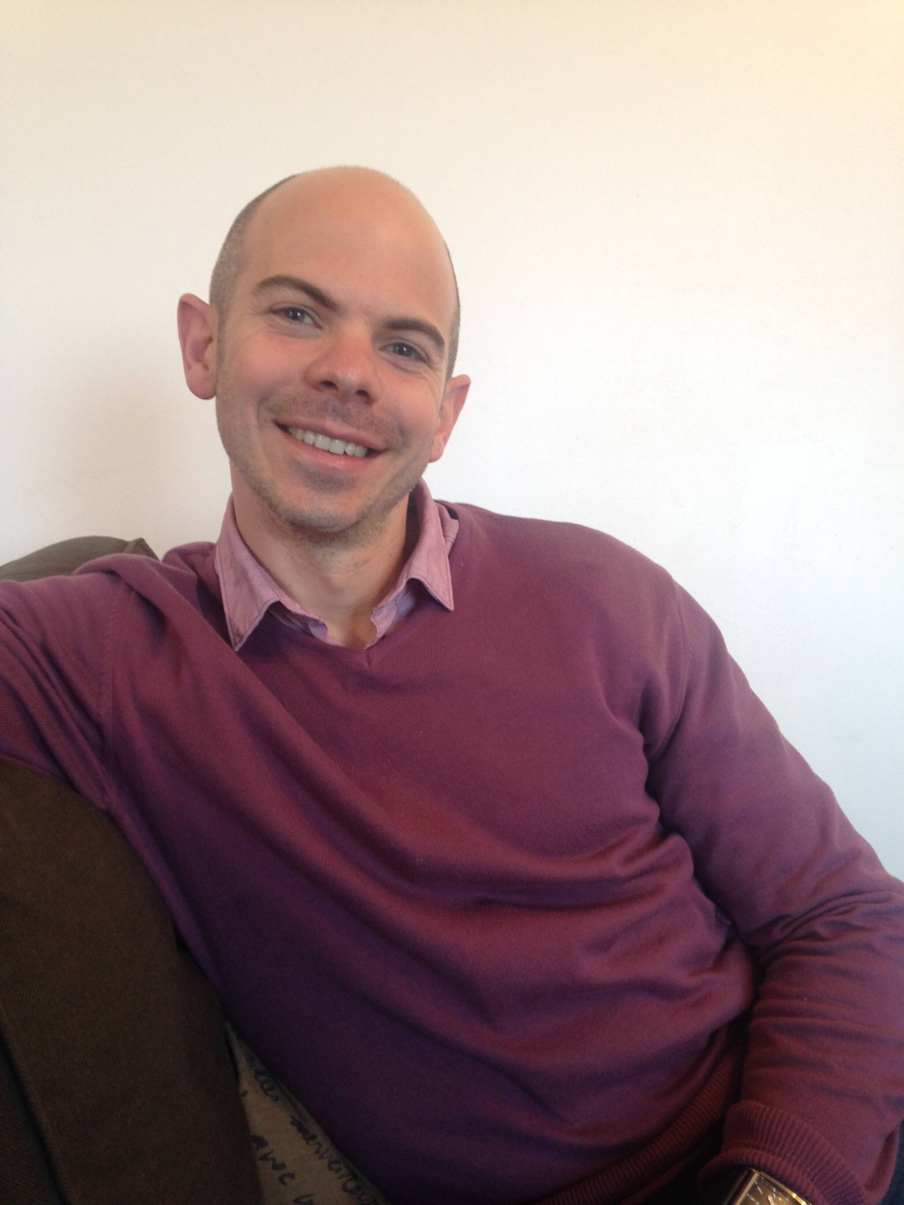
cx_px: 452
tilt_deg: -6.6
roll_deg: -2.3
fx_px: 1149
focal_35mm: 33
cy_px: 602
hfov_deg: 42.9
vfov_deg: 55.4
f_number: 2.4
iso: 80
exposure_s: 1/20
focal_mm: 4.12
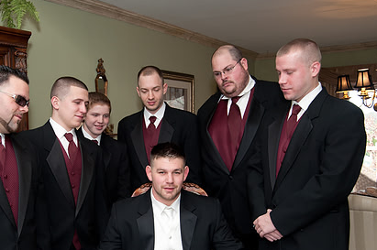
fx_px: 502
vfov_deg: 27.9
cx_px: 134
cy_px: 161
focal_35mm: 48
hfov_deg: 40.8
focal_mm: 34
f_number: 7.1
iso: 640
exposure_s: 1/60
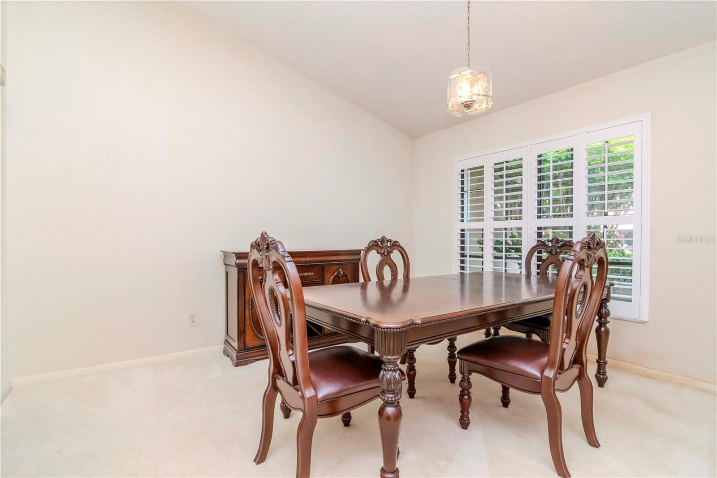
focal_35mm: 16
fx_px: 329
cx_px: 358
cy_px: 239
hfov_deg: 95.0
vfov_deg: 72.0
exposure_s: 1/80
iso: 640
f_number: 9
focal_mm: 11
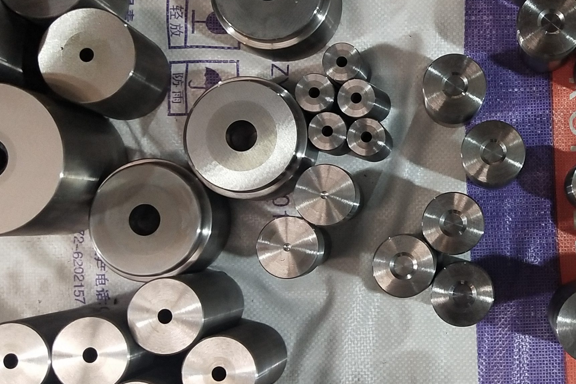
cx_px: 487
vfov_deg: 18.6
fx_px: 1168
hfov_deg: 27.0
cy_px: 143
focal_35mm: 73
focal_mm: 3.95
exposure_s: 1/50
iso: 310
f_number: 1.8
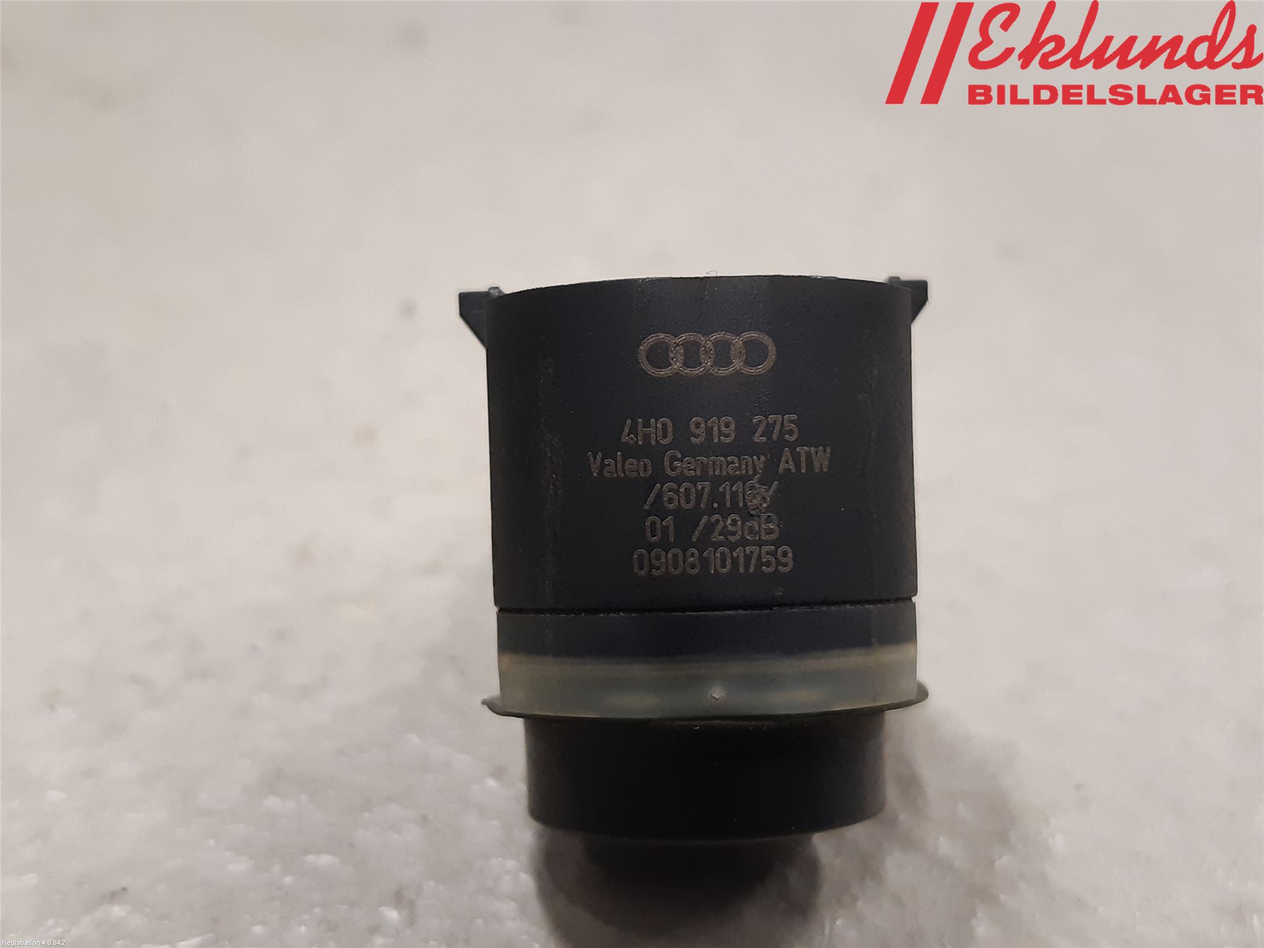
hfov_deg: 67.3
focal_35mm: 26
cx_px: 632
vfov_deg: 53.1
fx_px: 949
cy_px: 474
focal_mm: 3.93
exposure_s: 1/50
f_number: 1.7
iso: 200
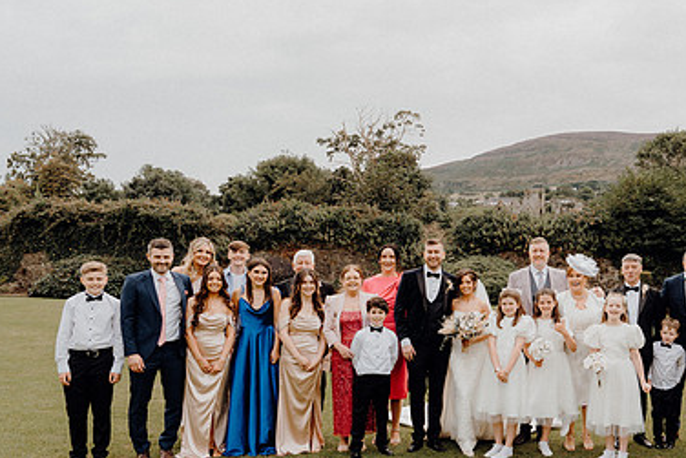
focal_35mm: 37
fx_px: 705
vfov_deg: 35.7
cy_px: 300
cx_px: 509
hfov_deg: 49.9
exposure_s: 1/160
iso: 125
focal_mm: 24
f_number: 6.3
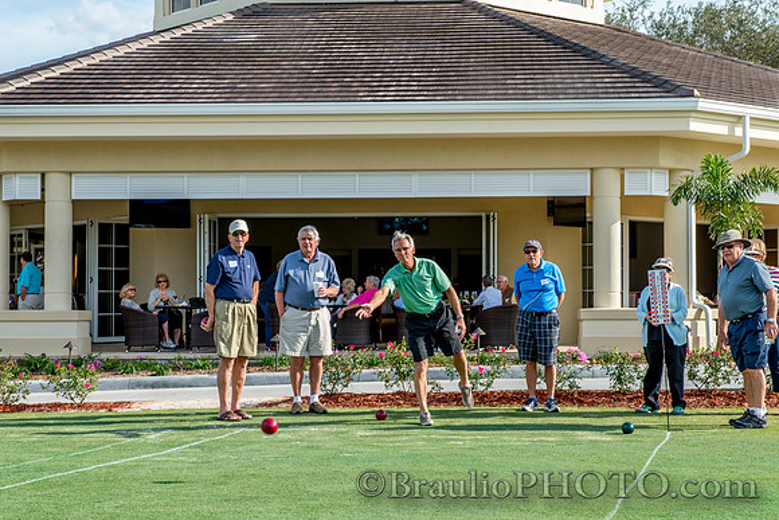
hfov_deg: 28.8
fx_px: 1515
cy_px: 260
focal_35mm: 70
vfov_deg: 19.5
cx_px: 390
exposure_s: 1/200
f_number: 11
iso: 320
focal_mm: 70
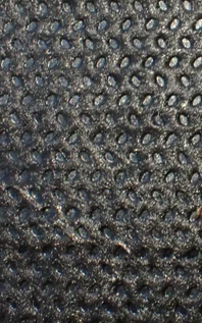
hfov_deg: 11.8
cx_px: 275
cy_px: 89
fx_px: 943
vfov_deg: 19.4
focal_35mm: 107
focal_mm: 9.01
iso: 800
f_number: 4.5
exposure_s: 1/80
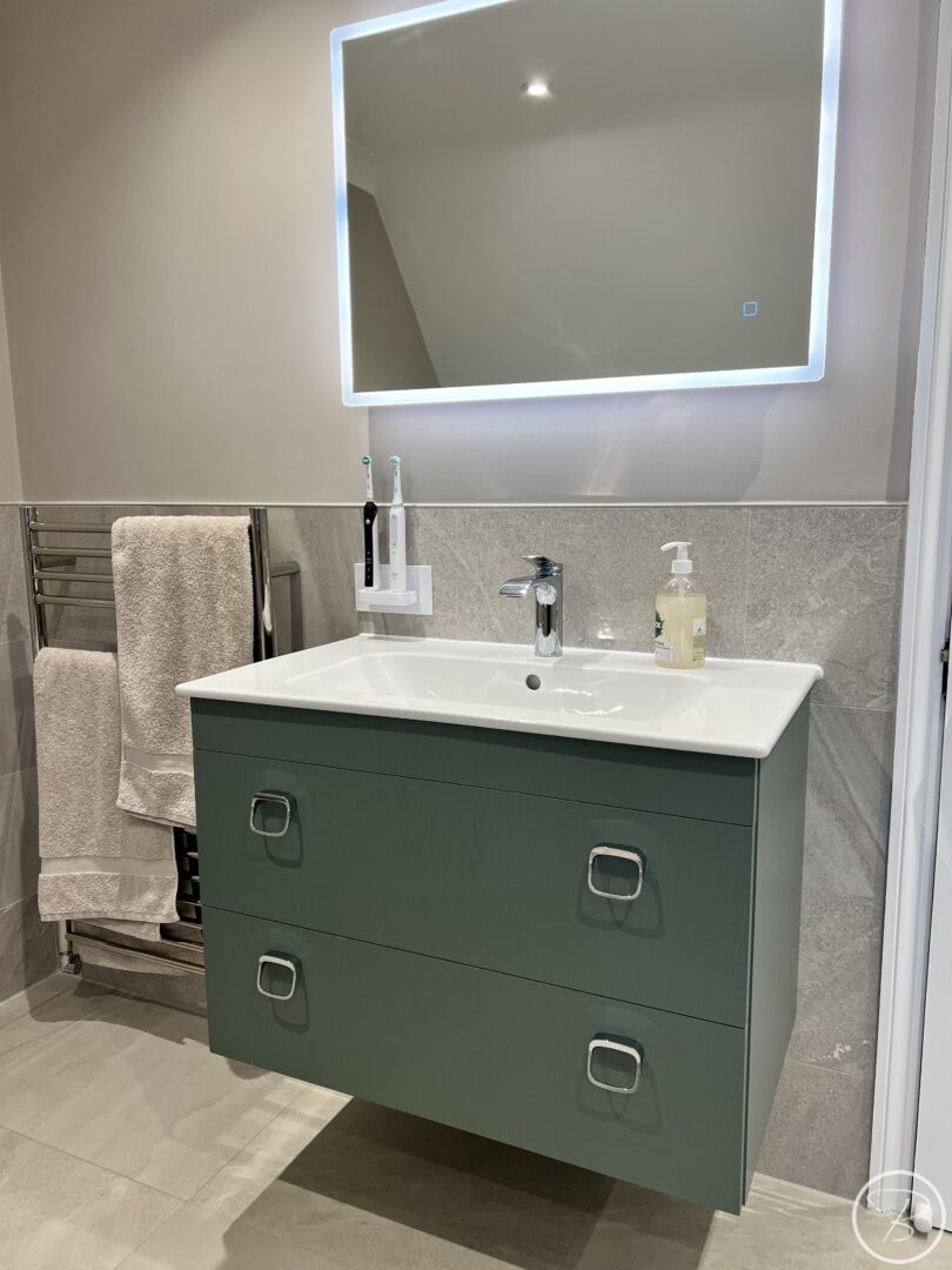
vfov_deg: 67.3
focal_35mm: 26
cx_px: 476
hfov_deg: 53.1
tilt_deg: -9.1
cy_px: 635
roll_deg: -0.1
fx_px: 953
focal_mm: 5.7
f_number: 1.5
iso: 80
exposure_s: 1/100
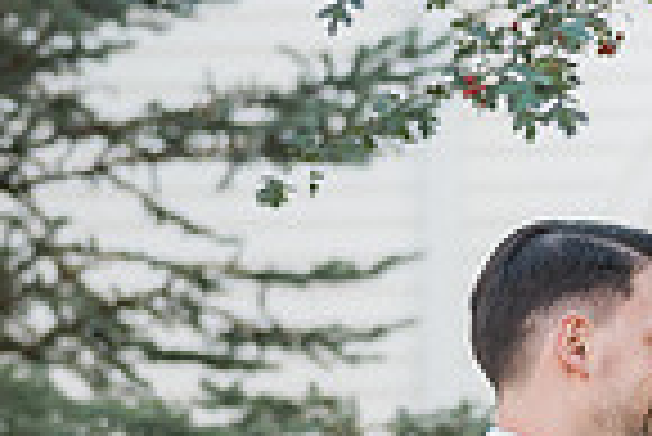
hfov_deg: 9.7
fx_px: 3735
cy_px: 744
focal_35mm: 206
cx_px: 962
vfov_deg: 6.6
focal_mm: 50
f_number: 1.8
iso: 400
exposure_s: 1/800
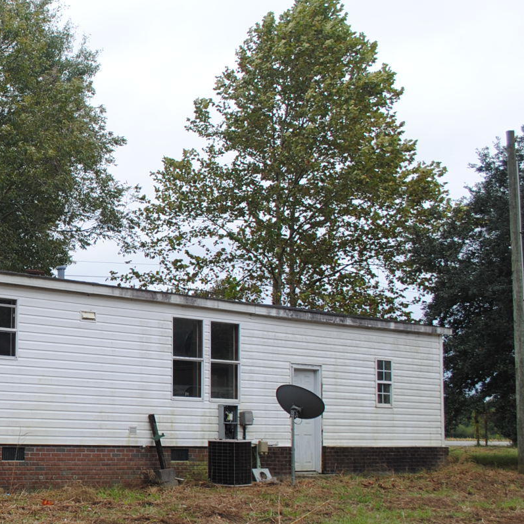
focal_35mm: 62
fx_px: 1062
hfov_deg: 25.1
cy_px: 320
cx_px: -97
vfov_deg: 27.6
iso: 100
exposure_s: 1/200
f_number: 7.1
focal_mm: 20
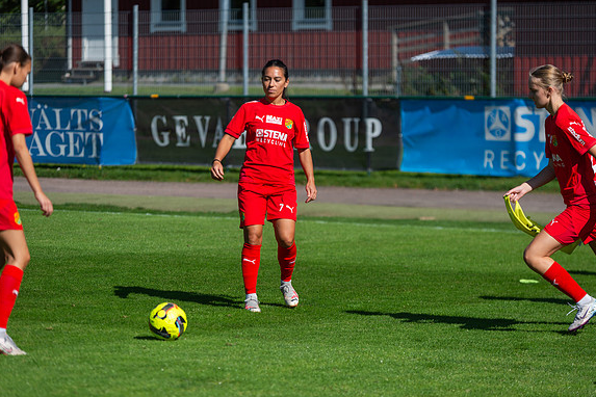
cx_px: 297
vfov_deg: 8.1
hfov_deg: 12.2
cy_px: 200
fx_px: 2798
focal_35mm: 169
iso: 100
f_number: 3.2
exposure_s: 1/3200
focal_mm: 160
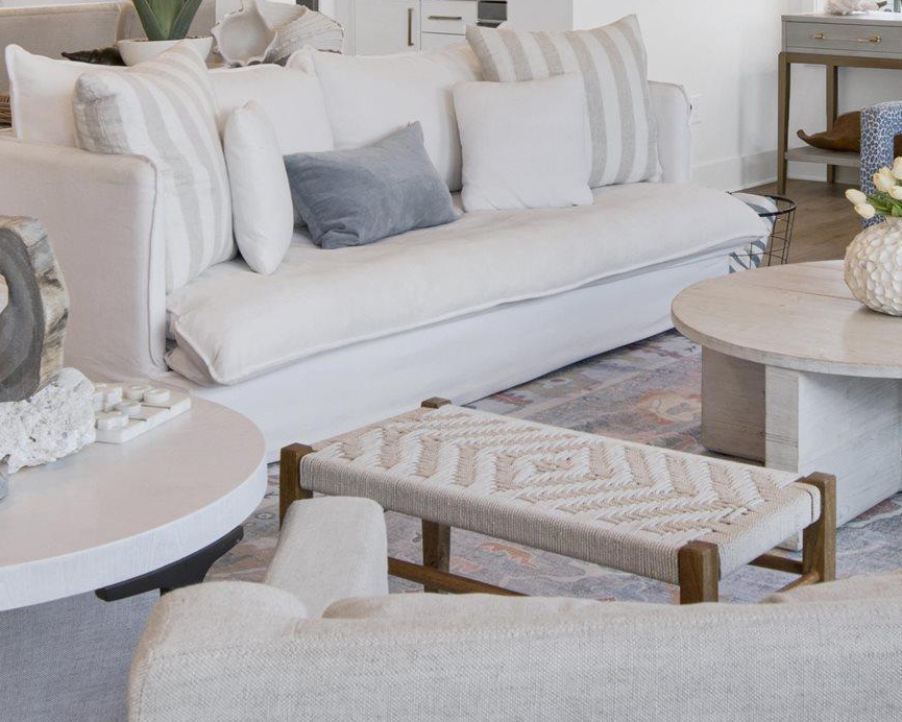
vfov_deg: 23.6
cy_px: -95
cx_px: 682
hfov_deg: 30.9
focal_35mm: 60
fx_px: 1602
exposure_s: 1/80
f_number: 11
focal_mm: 18
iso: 200
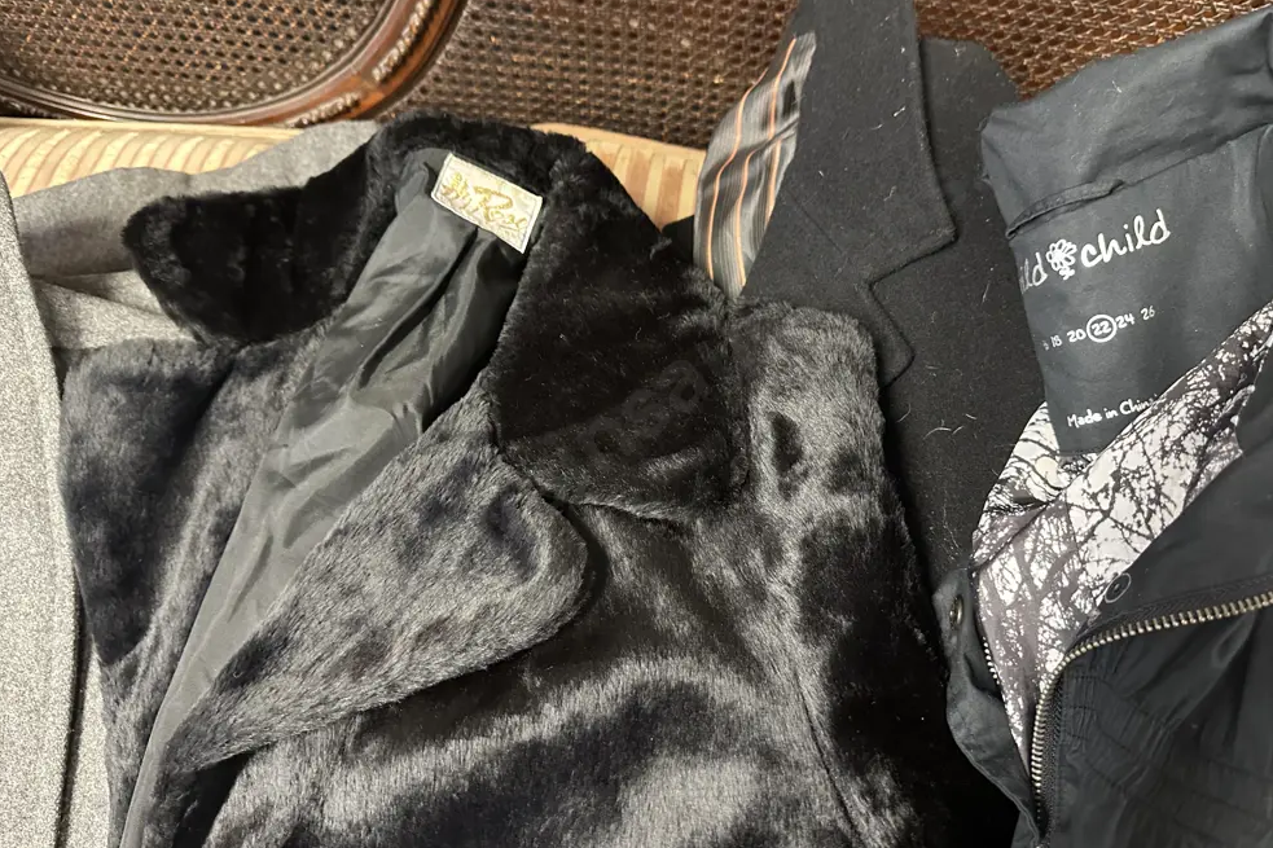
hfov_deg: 69.4
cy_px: 423
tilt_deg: -72.8
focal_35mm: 26
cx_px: 631
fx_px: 919
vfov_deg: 49.5
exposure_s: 1/33
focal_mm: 6.86
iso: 800
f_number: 1.78
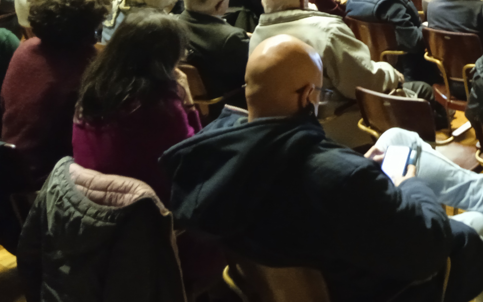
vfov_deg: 18.6
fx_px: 856
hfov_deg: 28.7
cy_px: -89
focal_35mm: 65
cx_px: 526
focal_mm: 3.43
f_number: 2.2
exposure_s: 1/14.3
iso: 1474
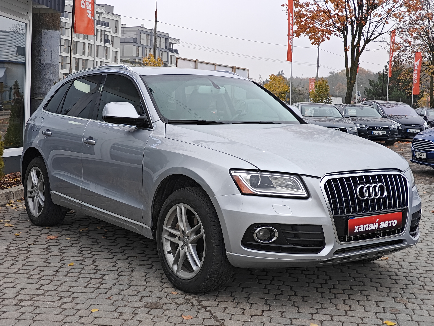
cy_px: 163
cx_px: 217
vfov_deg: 30.9
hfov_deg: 40.4
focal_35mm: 47
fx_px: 589
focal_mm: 7.08
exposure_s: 1/181
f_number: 2
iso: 125
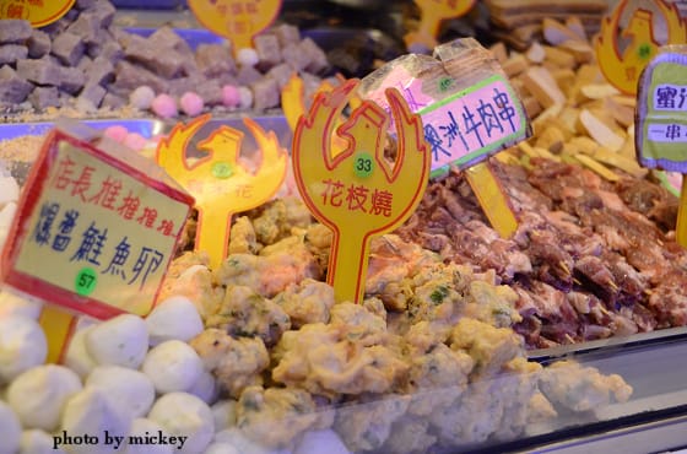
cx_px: 344
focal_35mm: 69
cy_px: 227
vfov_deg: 19.6
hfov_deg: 29.3
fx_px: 1313
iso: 3200
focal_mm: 46
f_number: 4.5
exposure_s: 1/500
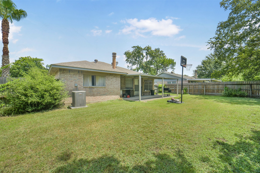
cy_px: 86
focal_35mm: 14
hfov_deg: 104.2
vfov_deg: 81.2
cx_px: 130
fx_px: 101
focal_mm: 14
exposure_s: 1/500
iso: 500
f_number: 11
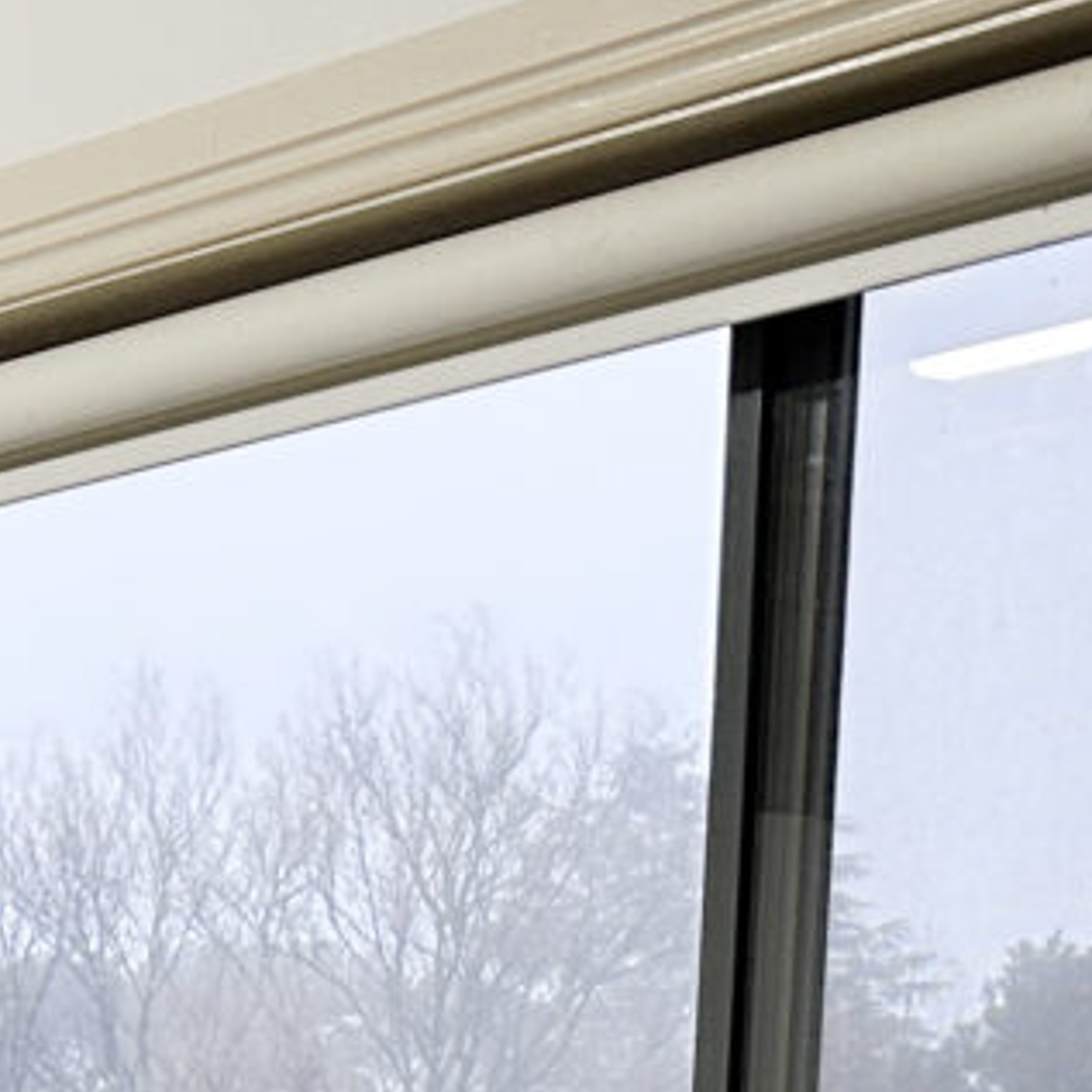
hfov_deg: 11.7
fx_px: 4890
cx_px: -909
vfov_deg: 11.2
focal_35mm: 137
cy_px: 2391
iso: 100
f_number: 1.78
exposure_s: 1/100
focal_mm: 6.86
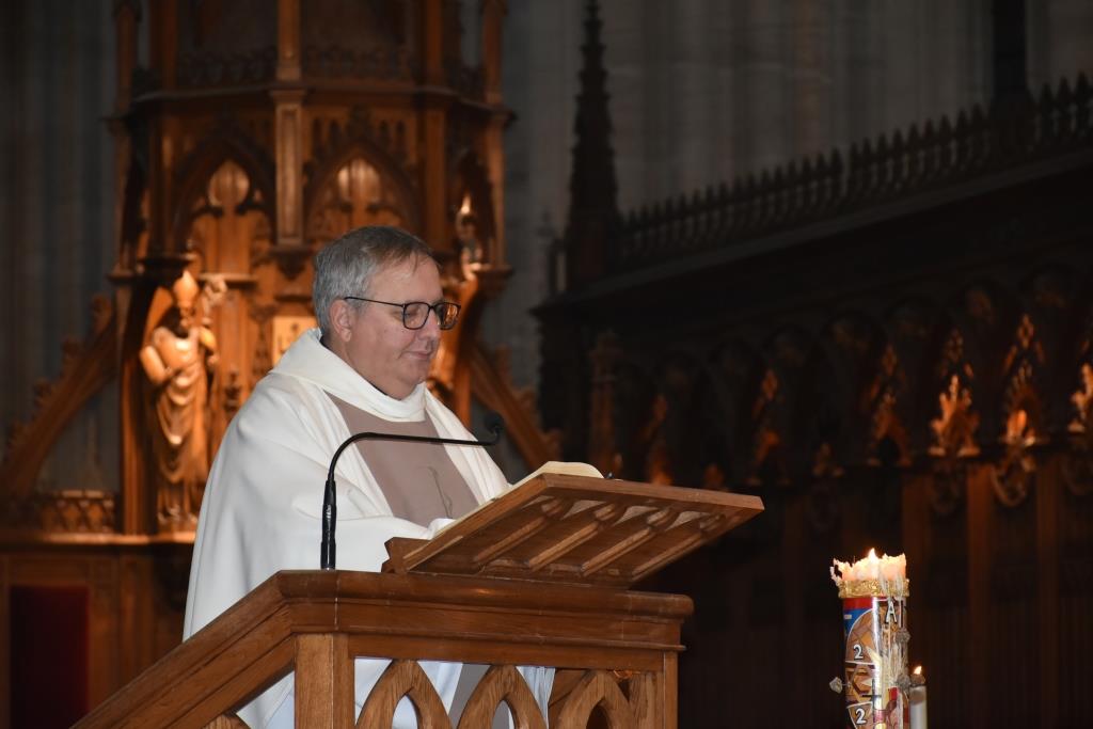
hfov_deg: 11.8
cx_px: 546
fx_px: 5283
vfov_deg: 7.9
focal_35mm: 174
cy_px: 364
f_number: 5.6
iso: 1600
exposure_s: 1/60
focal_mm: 116
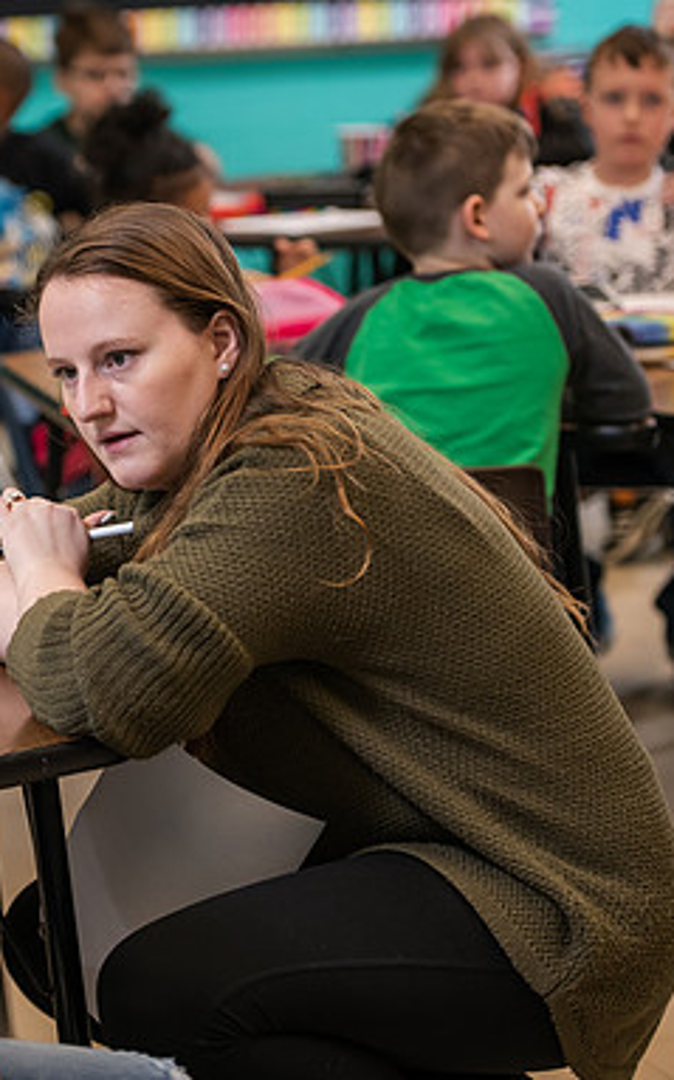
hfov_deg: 9.2
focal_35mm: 142
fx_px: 4178
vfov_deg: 14.7
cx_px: 42
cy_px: 543
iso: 800
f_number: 3.2
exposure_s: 1/160
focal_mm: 92
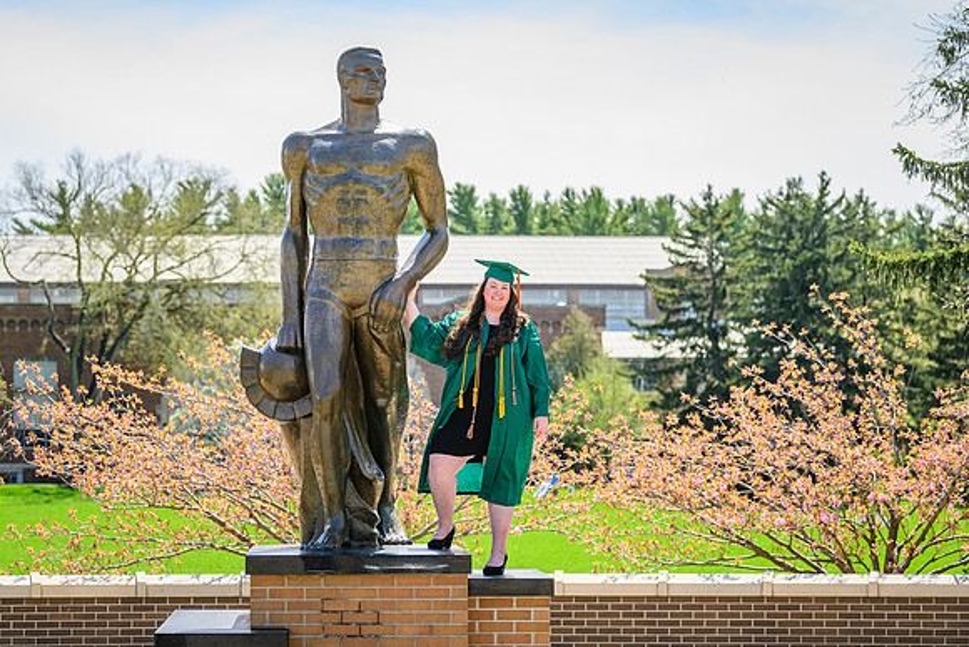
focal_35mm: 89
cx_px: 508
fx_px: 2400
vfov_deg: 15.3
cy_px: 309
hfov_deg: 22.8
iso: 400
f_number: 4
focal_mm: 85
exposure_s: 1/2500
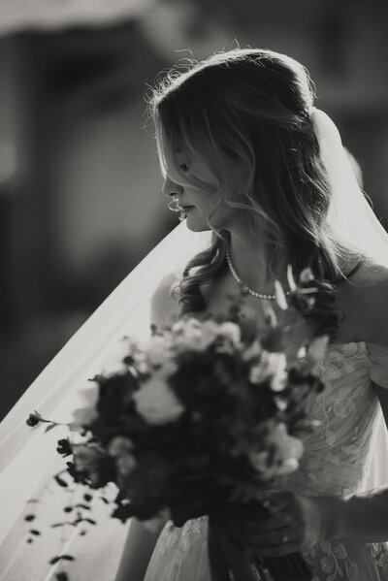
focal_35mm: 105
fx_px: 1695
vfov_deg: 19.4
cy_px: 290
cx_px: 194
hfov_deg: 13.1
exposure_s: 1/500
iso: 3200
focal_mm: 105
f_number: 1.4
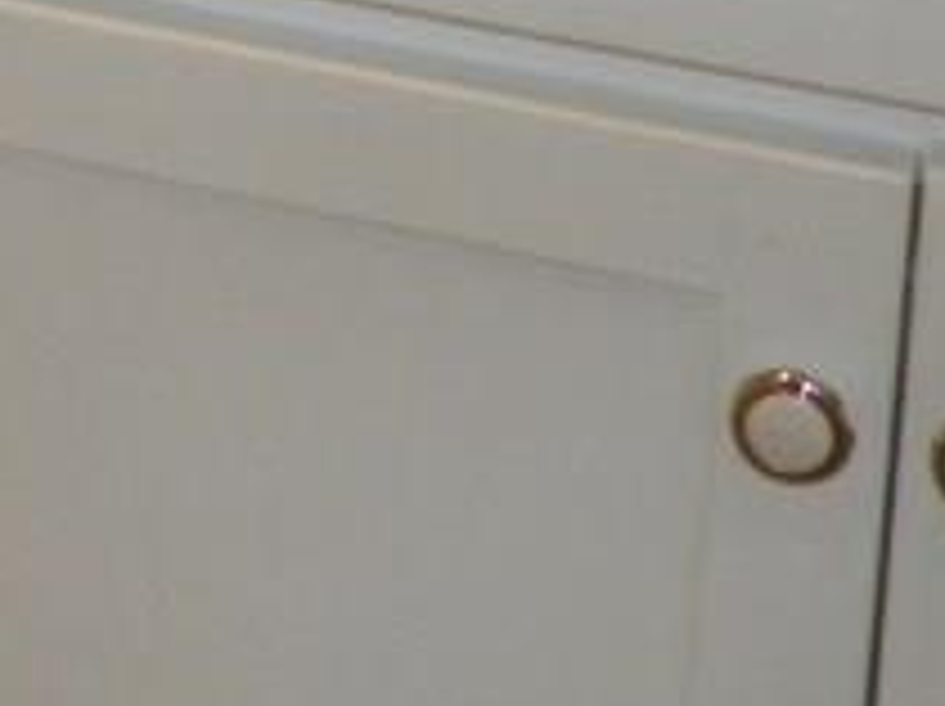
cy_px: -931
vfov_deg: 8.1
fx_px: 4663
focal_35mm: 171
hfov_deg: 10.6
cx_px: -976
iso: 200
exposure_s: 1/125
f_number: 3.2
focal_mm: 6.2
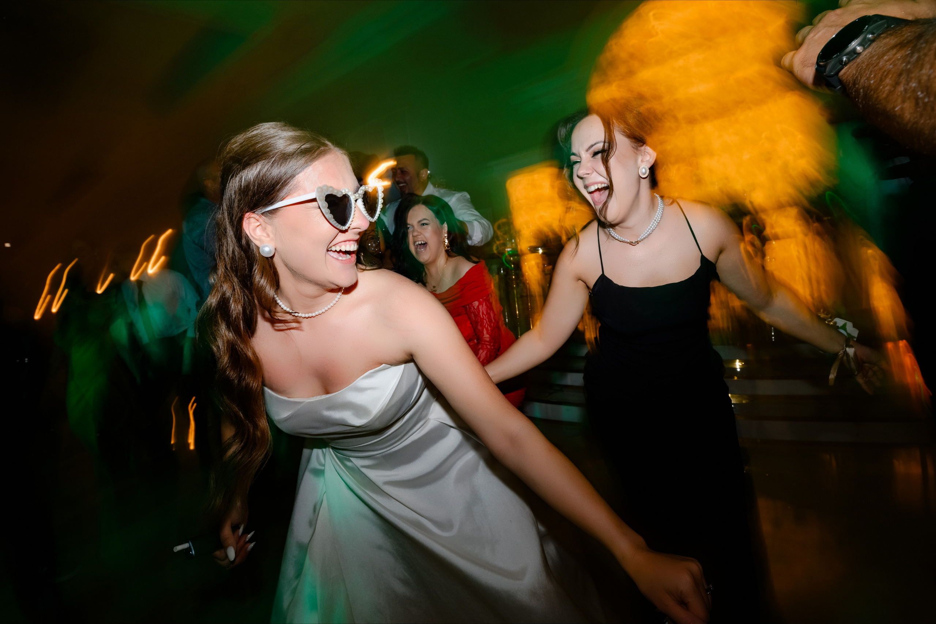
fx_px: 442
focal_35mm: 17
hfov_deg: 93.3
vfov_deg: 70.4
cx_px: 468
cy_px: 312
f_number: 8
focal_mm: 17
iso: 500
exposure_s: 1/13
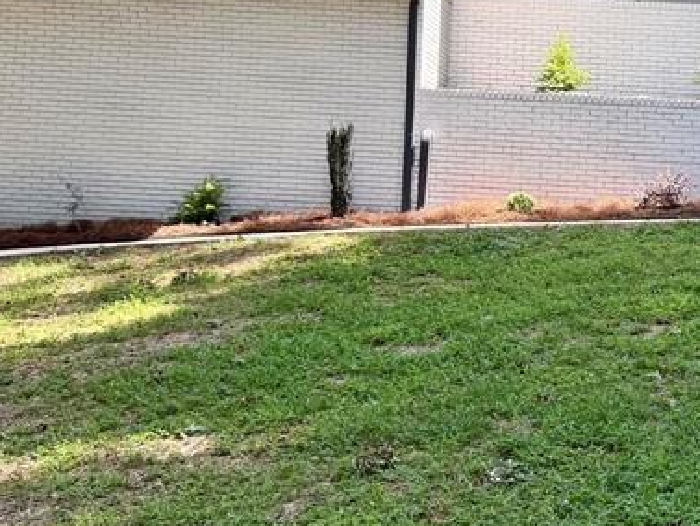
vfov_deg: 22.4
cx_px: 561
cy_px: 130
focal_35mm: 65
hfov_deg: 29.1
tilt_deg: +3.1
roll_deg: -3.1
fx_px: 1315
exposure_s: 1/765
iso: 100
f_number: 1.78
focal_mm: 6.76
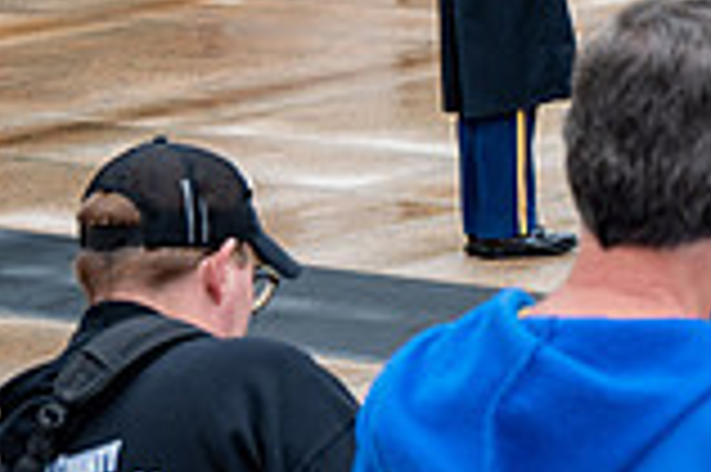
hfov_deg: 7.8
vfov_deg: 5.3
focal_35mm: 257
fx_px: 5070
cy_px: -121
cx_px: 1300
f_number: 6.3
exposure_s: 1/100
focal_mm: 70
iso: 160
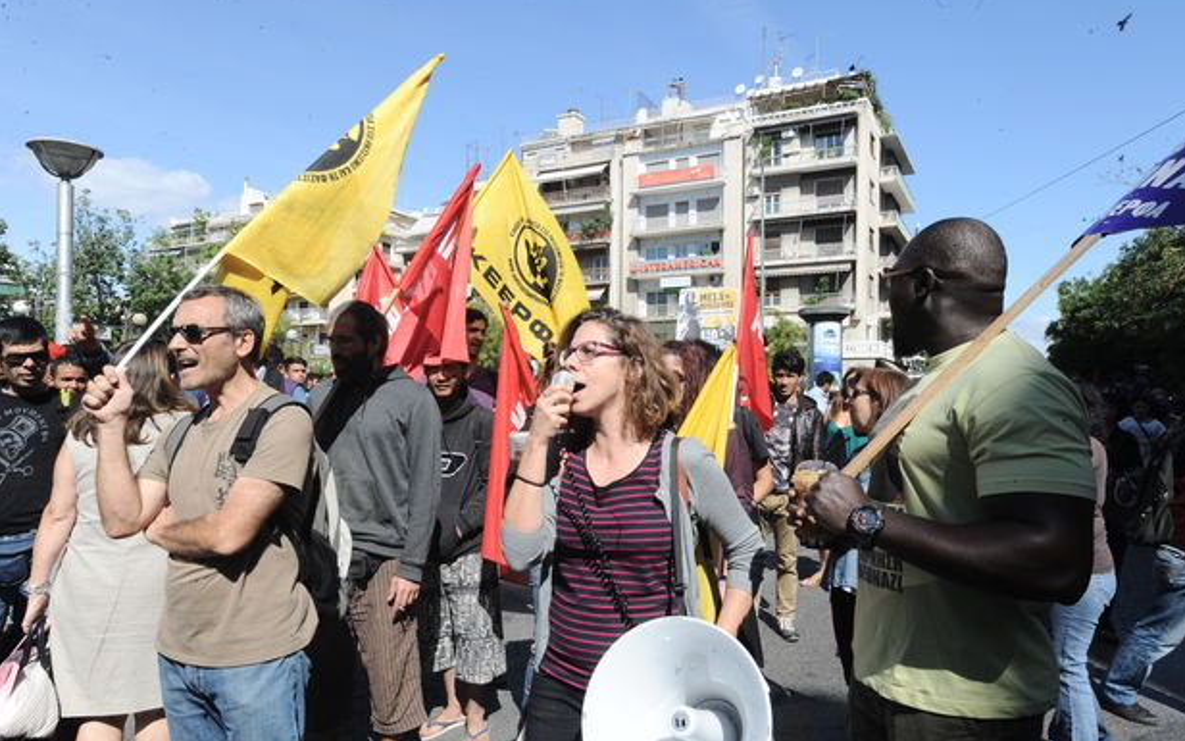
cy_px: 395
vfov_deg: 49.2
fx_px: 807
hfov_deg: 72.5
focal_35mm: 25
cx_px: 604
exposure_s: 1/125
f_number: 22
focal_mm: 24
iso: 400
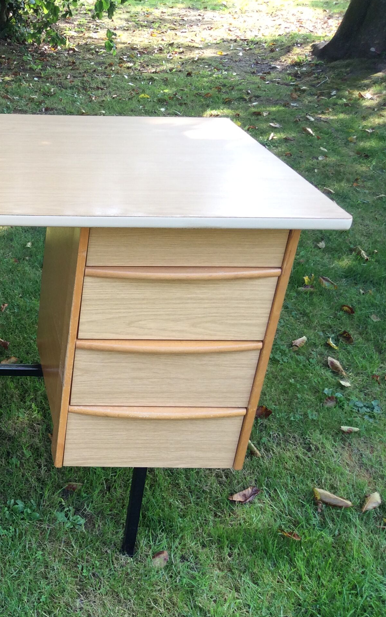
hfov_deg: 26.0
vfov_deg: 43.5
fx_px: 774
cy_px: 308
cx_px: -32
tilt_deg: -30.7
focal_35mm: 46
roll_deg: -0.6
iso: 32
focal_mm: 3.3
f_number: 2.4
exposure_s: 1/100
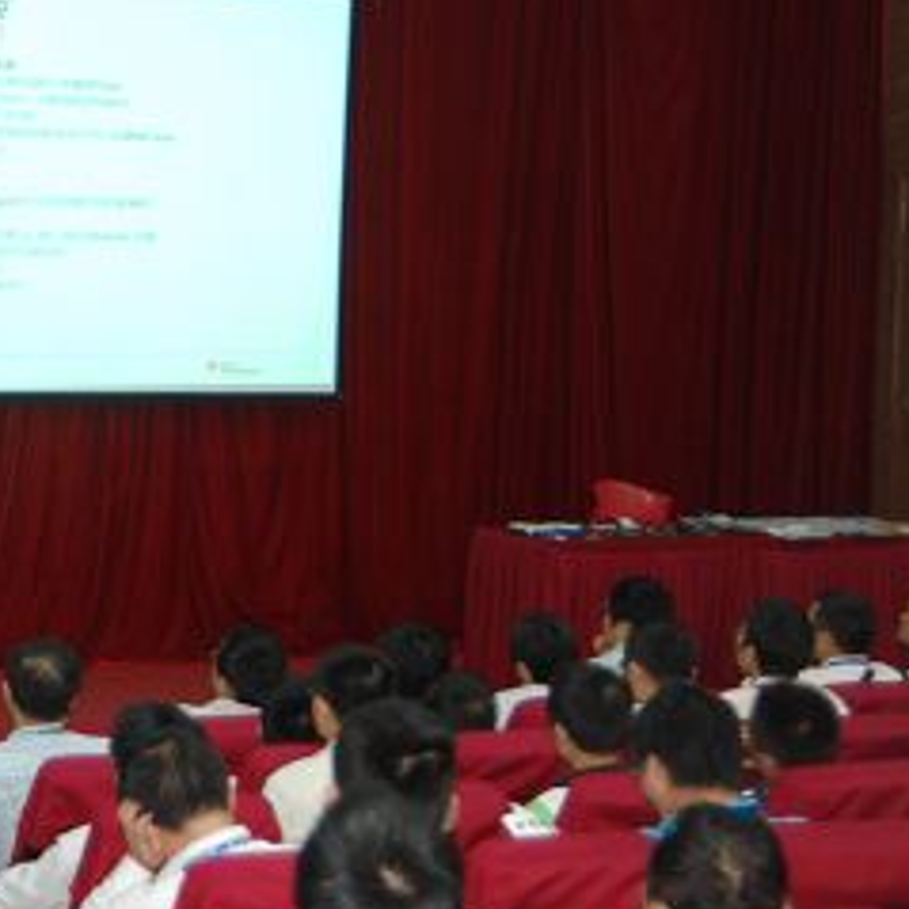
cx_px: -11
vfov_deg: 18.4
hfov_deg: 18.0
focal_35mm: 94
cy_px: 259
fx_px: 2793
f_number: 2.8
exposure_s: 1/8
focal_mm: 32
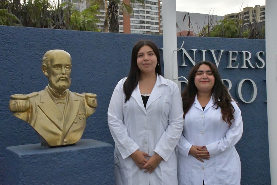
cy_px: 92
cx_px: 138
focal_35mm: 51
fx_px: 392
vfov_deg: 26.5
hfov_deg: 38.9
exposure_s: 1/2000
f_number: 22
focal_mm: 34
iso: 12800
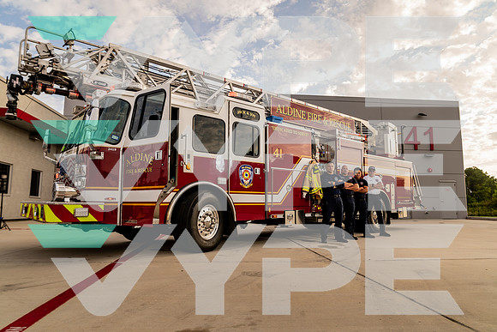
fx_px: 333
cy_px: 166
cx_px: 248
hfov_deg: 73.5
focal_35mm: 24
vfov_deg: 53.0
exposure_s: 1/250
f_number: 5.6
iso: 160
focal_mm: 24
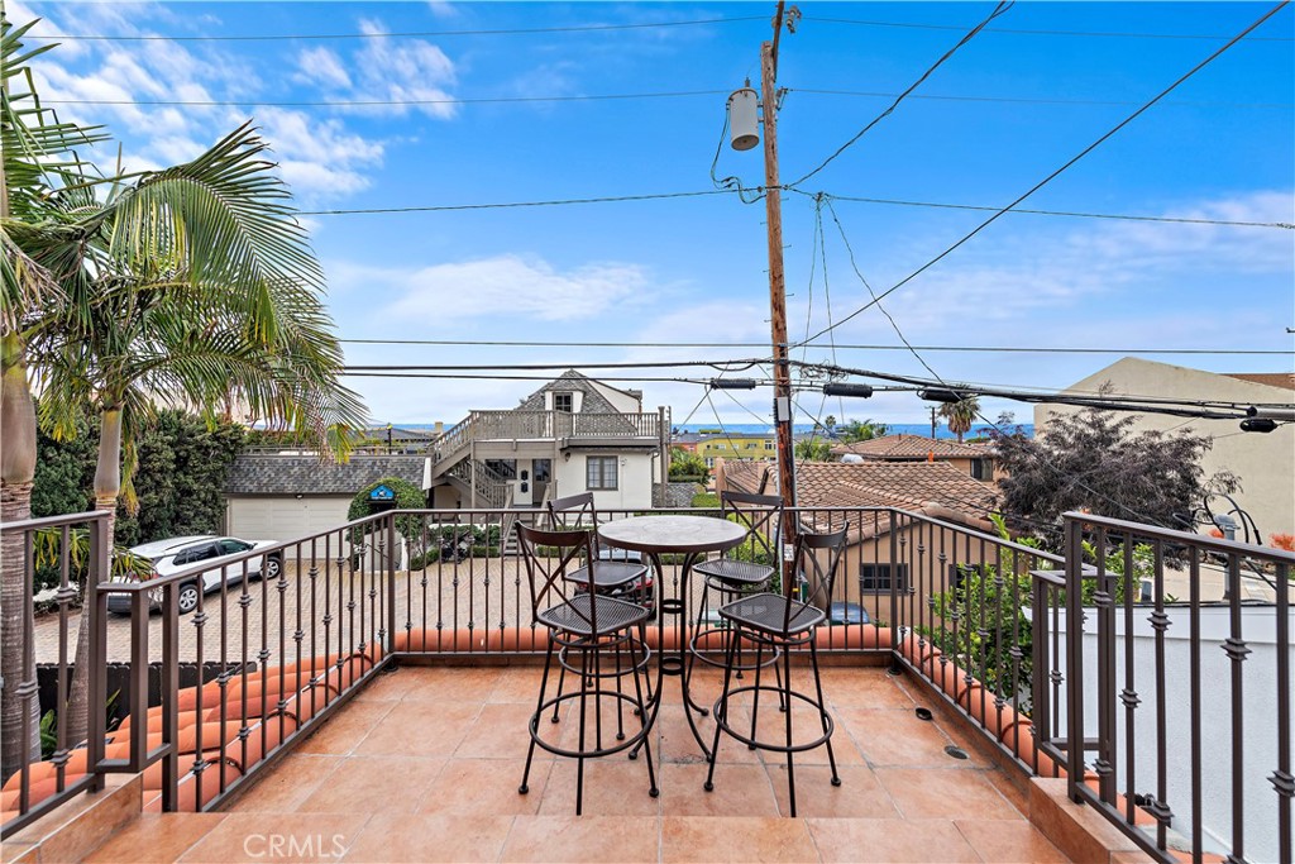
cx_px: 648
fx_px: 504
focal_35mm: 14
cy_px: 432
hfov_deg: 104.2
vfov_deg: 81.2
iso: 125
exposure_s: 1/320
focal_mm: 14
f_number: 7.1
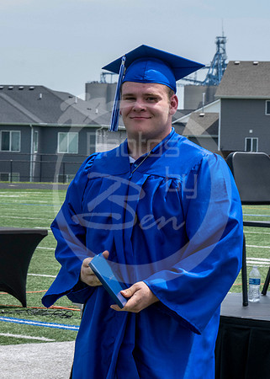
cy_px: 110
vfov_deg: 11.3
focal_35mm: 177
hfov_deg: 8.1
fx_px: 1906
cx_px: -3
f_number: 13
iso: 200
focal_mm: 70
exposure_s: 1/250
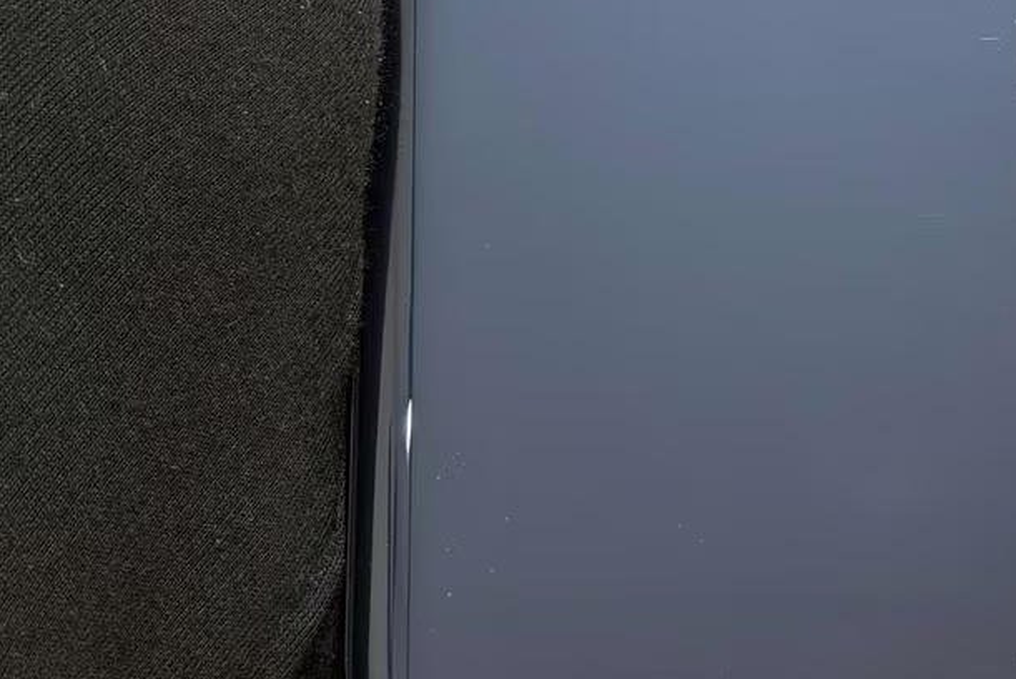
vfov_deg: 13.9
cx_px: 629
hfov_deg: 20.8
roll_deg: -0.4
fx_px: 2767
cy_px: 93
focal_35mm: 98
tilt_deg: -3.4
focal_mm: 6.76
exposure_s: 1/50
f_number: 1.78
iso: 200
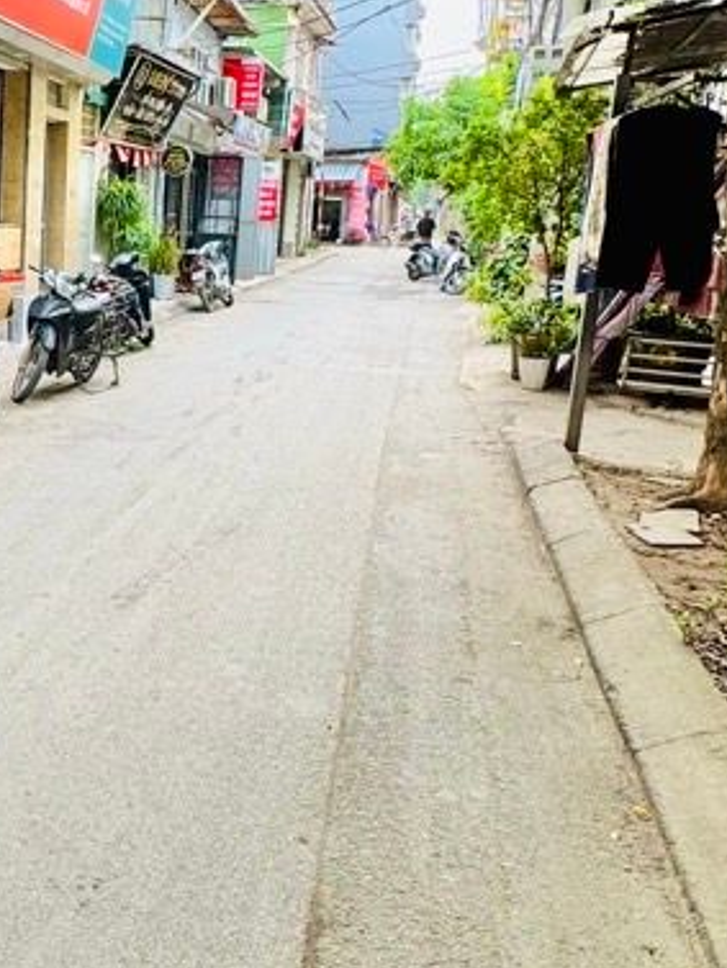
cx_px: -54
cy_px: 365
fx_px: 1063
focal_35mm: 38
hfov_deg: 33.4
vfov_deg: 48.5
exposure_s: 1/168
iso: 40
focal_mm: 2.22
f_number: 2.2
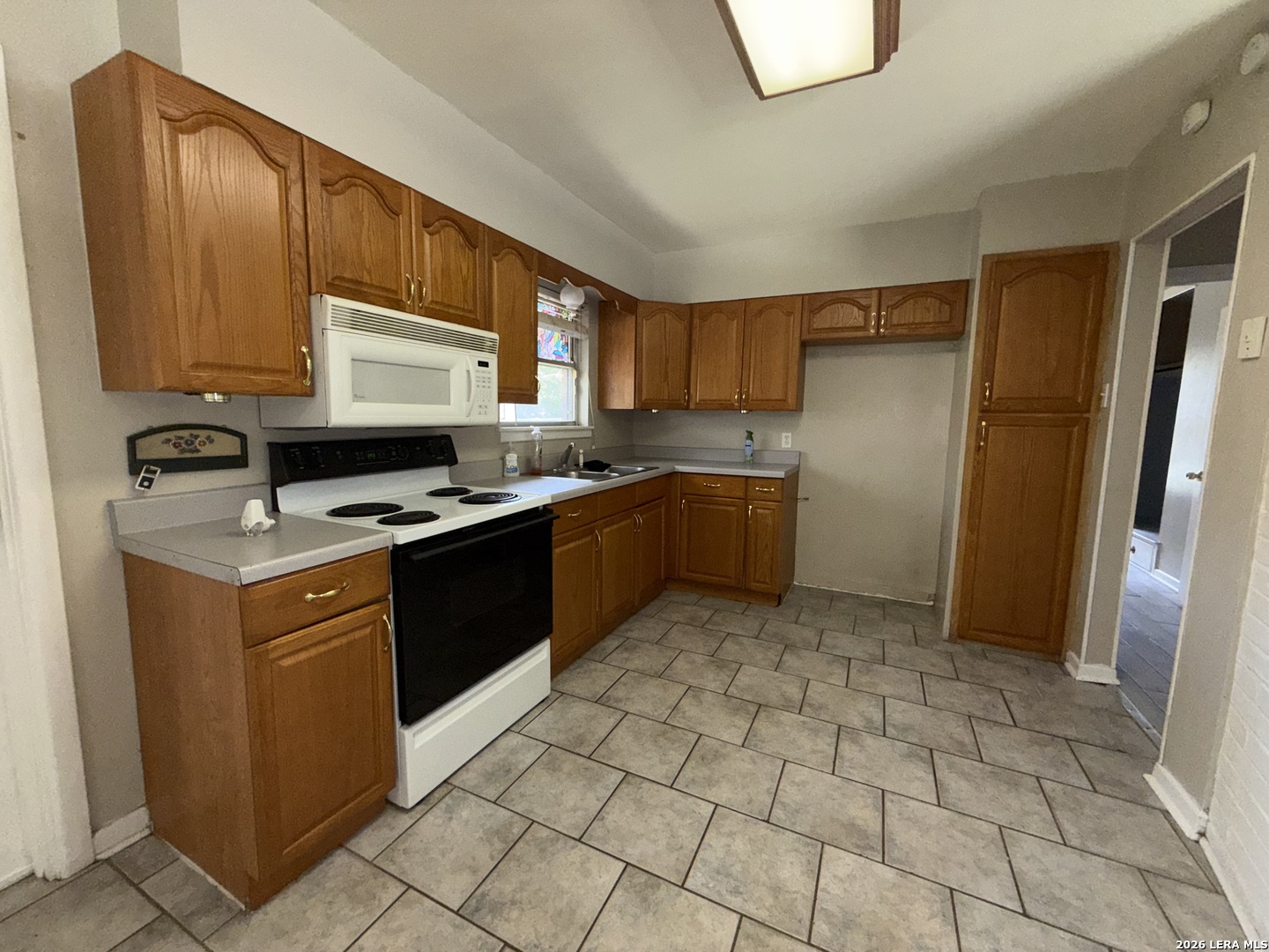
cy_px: 476
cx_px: 634
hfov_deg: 102.1
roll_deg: -0.8
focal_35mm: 14
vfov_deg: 85.7
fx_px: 513
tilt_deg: -7.1
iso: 80
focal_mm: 2.22
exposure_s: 1/88
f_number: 2.2
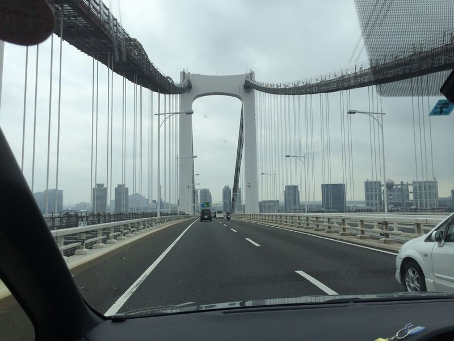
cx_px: 227
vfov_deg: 46.8
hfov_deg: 60.0
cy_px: 170
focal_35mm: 30
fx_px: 393
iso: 32
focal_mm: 4.12
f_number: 2.2
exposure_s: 1/3165
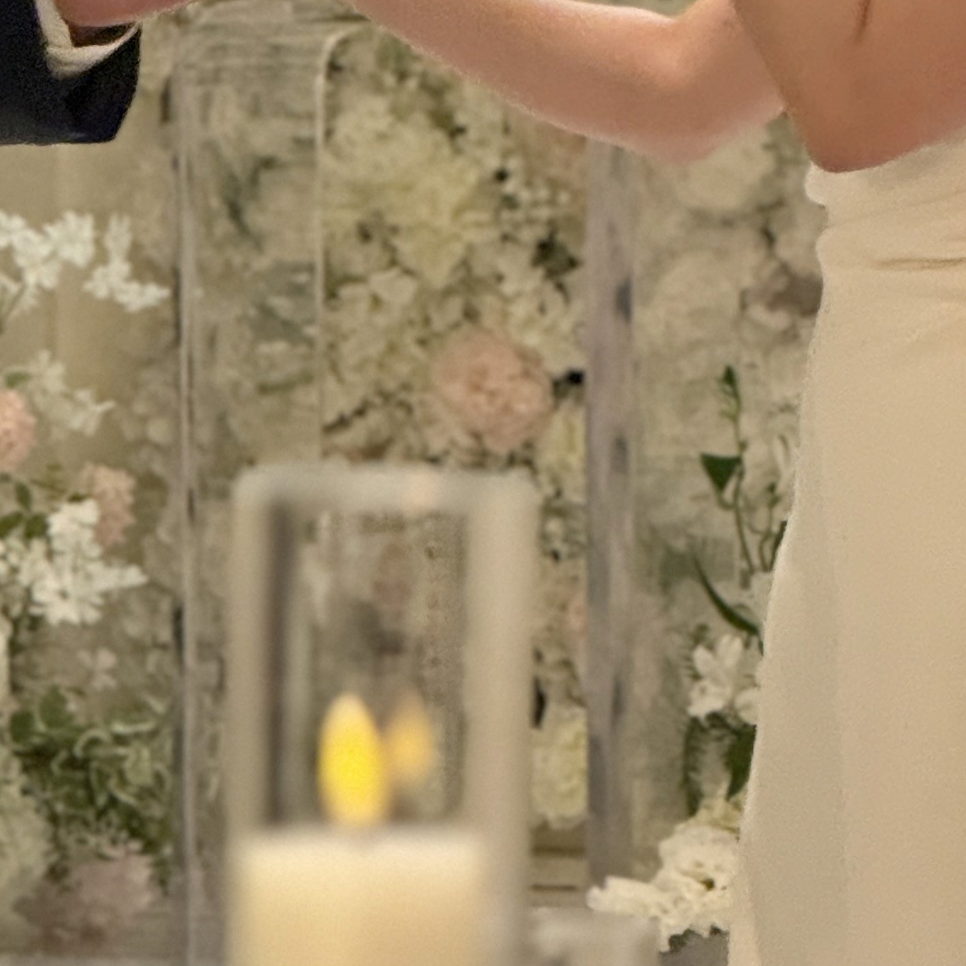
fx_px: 11808
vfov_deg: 4.7
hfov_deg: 4.7
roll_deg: -0.9
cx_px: 334
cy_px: 261
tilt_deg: -1.1
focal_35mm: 374
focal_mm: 15.66
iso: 640
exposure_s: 1/40
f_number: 2.8
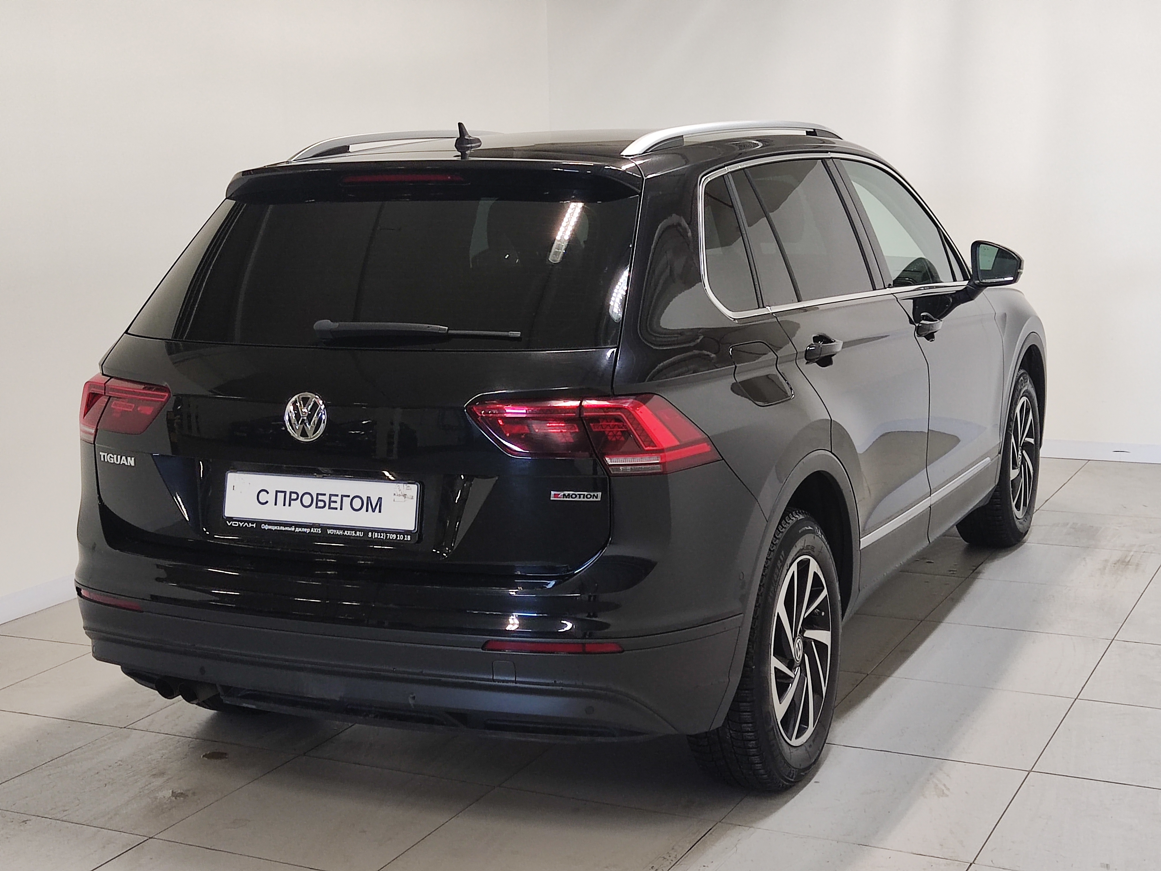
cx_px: 580
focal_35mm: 51
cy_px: 436
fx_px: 1711
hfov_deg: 37.5
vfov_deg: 28.6
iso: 233
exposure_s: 1/50
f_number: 1.79
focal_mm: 4.74
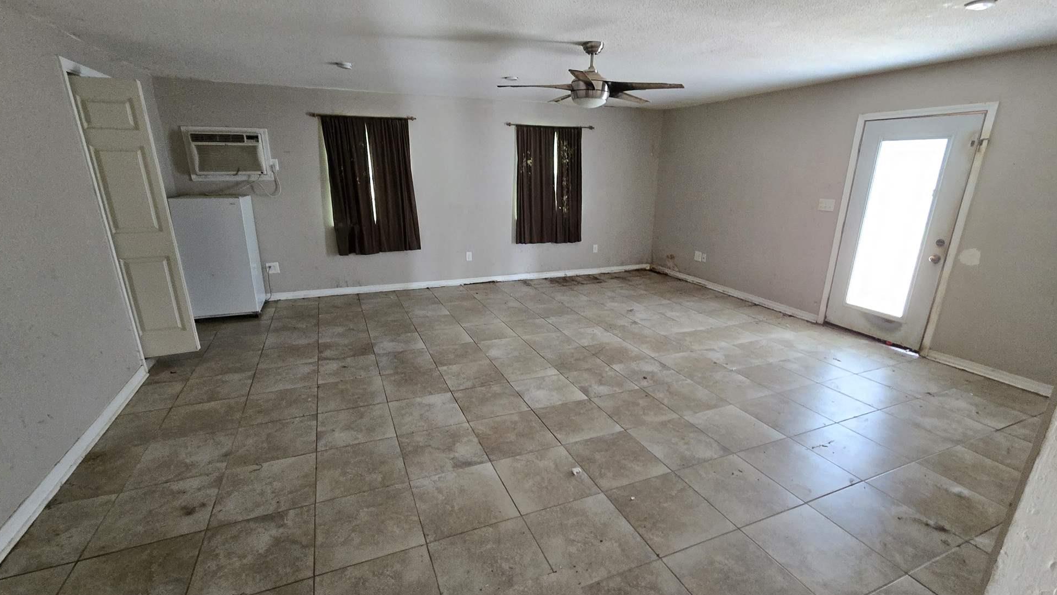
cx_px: 527
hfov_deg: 103.0
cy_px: 314
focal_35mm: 15
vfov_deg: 70.5
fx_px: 420
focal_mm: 2.2
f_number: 2.2
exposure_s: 1/60
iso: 640
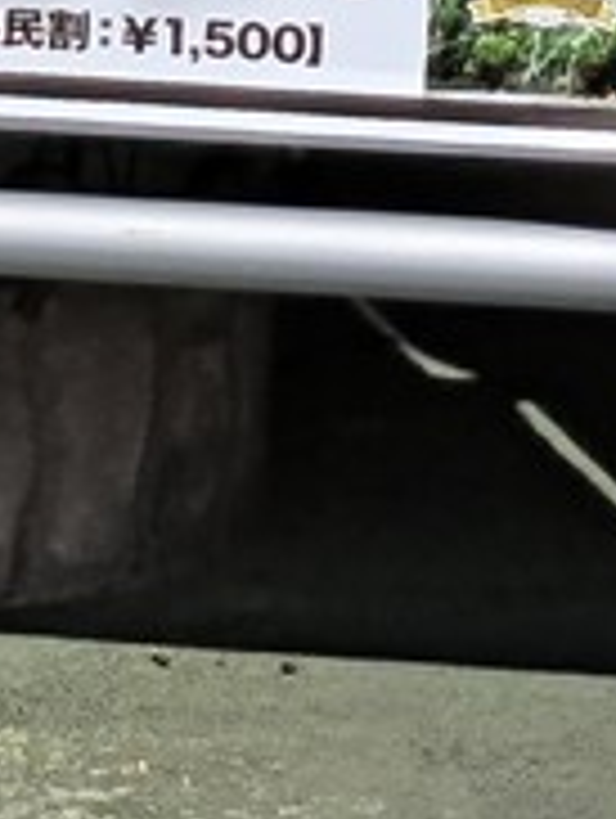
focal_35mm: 517
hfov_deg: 2.9
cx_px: -189
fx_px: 12238
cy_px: -1436
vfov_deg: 3.7
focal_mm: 6.07
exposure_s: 1/1263
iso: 50
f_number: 1.7
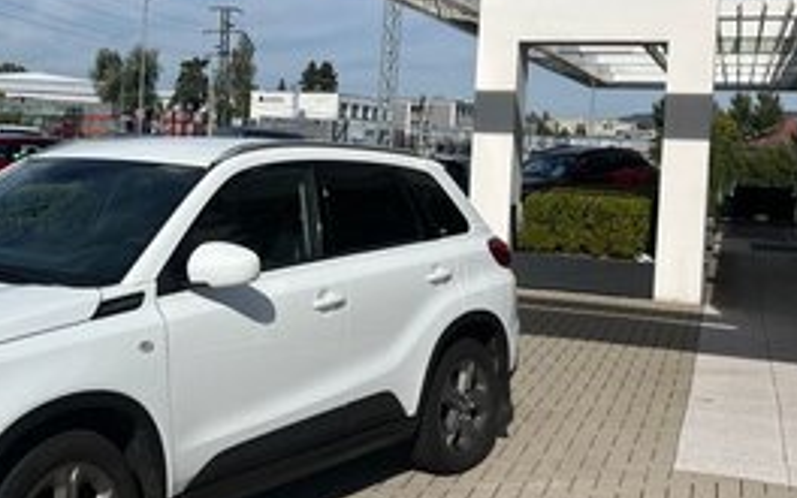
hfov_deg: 38.4
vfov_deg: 25.2
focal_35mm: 51
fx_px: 1108
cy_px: 166
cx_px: 181
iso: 50
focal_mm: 5.1
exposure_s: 1/9091
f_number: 1.6
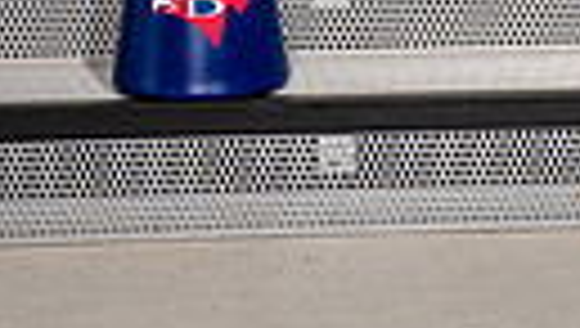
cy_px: -656
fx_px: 2587
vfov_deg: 6.6
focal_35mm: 168
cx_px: 310
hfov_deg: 12.8
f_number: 7.1
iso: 200
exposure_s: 1/320
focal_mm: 46
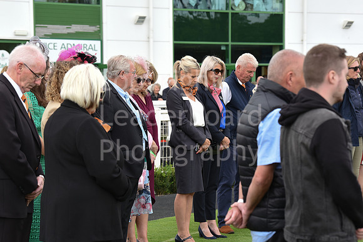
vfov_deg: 11.2
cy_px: 121
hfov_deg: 16.8
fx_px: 1230
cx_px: 182
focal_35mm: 122
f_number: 7.1
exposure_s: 1/640
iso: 800
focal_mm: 122
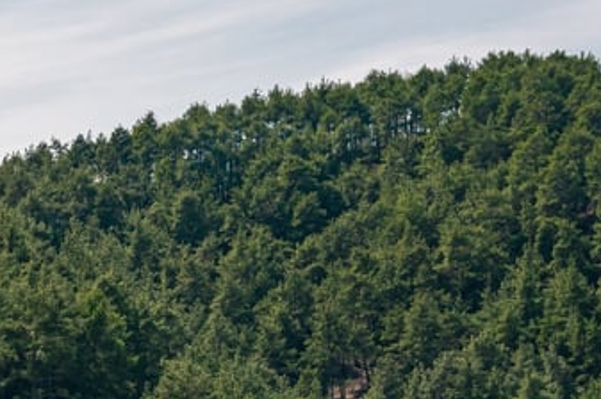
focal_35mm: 171
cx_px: -30
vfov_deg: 7.9
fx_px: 2852
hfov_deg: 11.9
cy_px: 459
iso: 100
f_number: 8
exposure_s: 1/320
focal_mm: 48
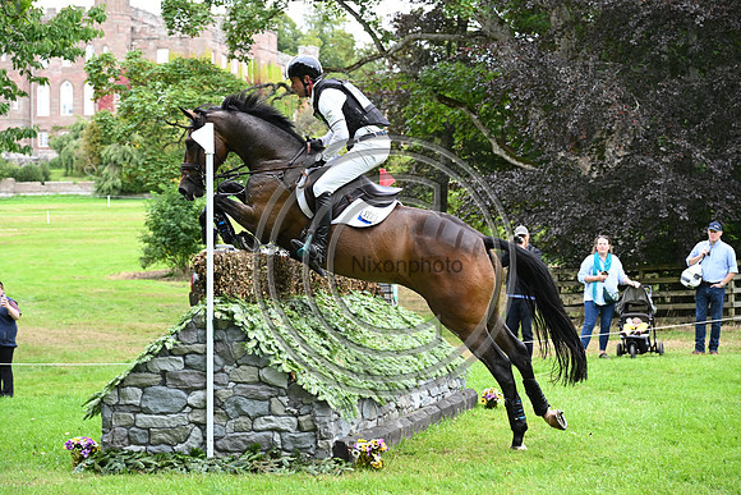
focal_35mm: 77
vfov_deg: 17.7
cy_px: 248
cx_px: 370
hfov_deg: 26.3
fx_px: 1585
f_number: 5
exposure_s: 1/1250
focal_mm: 77
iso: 2500
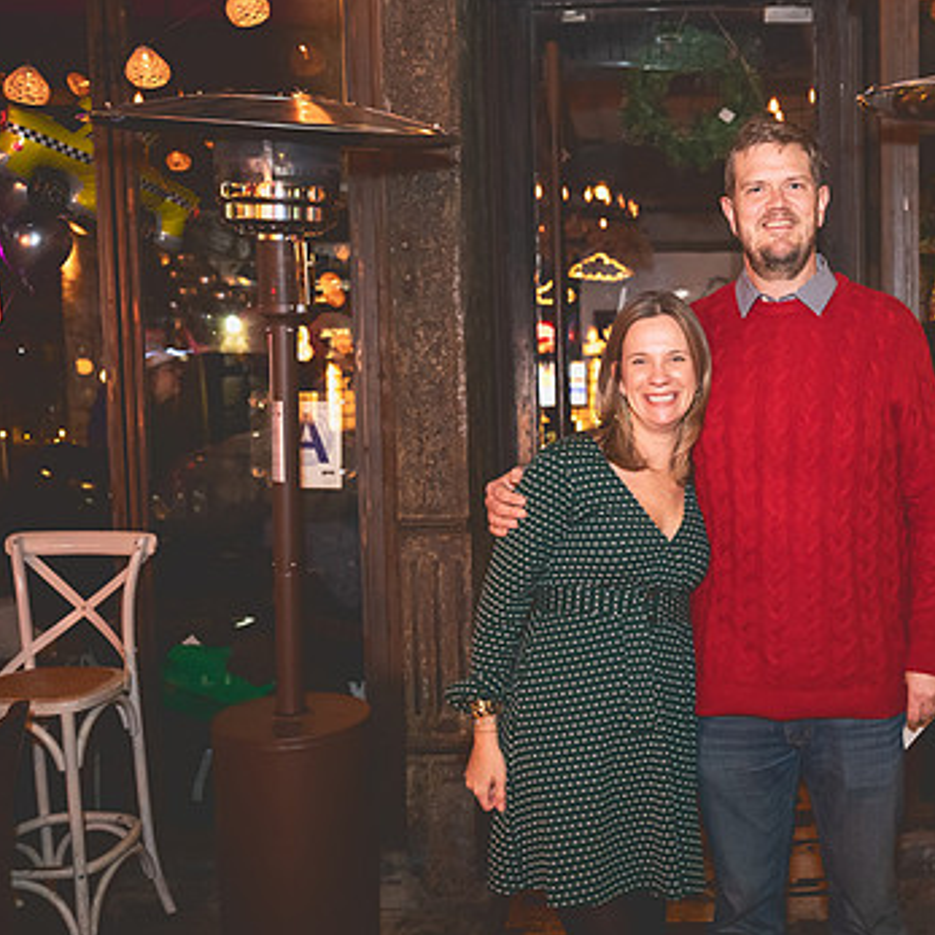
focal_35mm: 41
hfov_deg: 39.7
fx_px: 1253
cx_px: 712
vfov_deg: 40.9
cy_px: 496
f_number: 3.2
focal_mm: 27.5
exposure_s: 1/100
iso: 3200
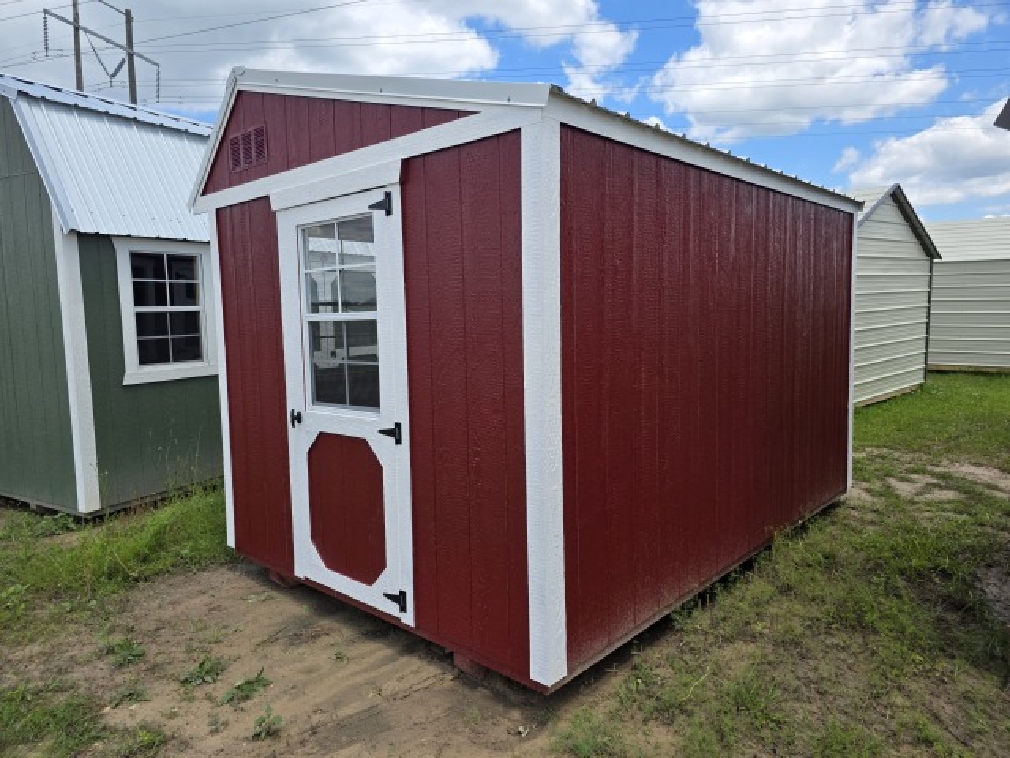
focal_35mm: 23
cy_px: 379
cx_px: 505
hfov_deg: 73.9
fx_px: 671
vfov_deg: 58.9
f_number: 1.7
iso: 80
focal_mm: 6.3
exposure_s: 1/3891
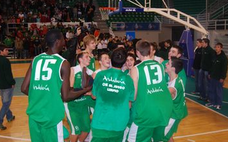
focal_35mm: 40
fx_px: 246
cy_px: 63
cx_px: 118
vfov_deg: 32.2
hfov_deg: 49.8
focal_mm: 23
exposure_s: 1/60
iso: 200
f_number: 3.8
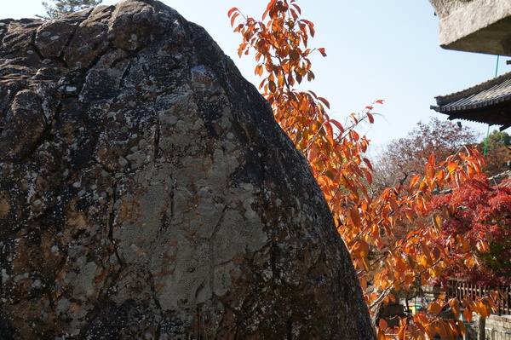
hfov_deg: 43.6
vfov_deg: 29.8
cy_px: 170
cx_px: 256
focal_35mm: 45
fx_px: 638
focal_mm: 30
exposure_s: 1/80
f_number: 9
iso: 100
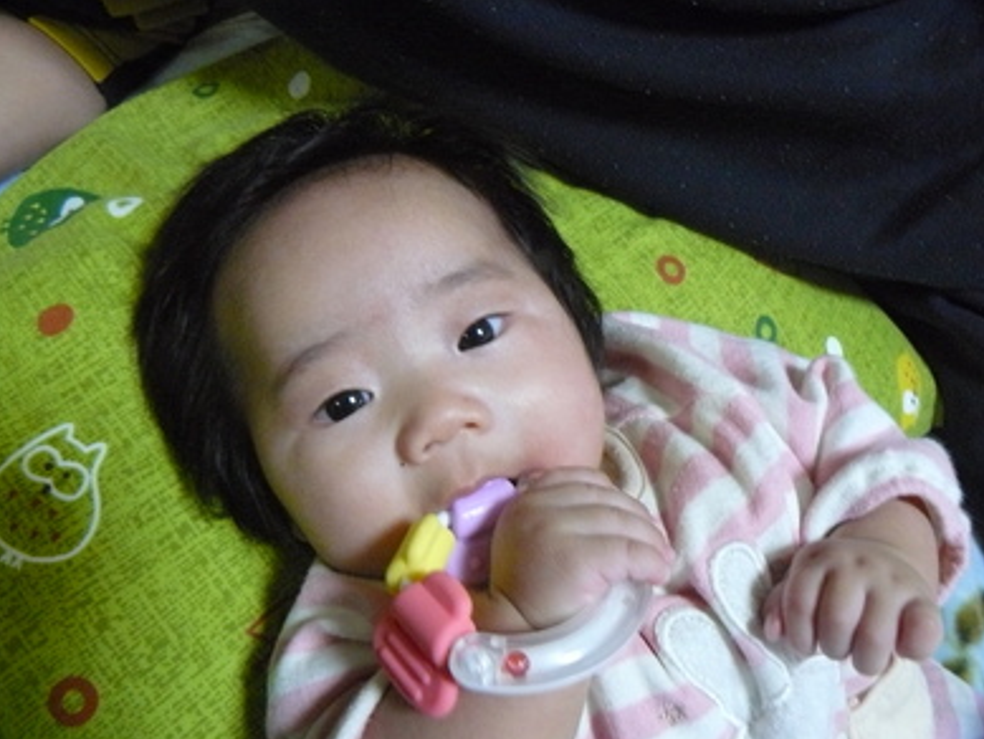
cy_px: 377
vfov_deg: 38.7
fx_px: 1052
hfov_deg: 50.1
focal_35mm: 37
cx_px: 483
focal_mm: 6
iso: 400
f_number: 2.8
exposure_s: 1/15
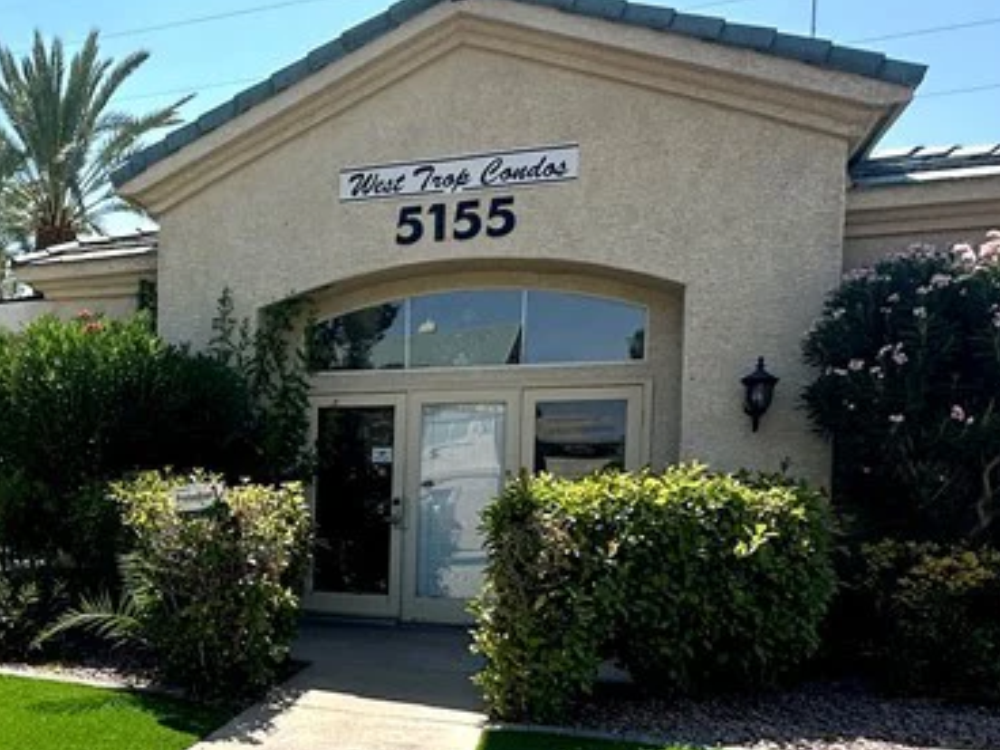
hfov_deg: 42.9
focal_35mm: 39
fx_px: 1127
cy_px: 552
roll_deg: -0.5
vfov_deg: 36.1
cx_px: 60
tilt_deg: -1.3
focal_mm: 2.22
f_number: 2.2
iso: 40
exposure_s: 1/1949
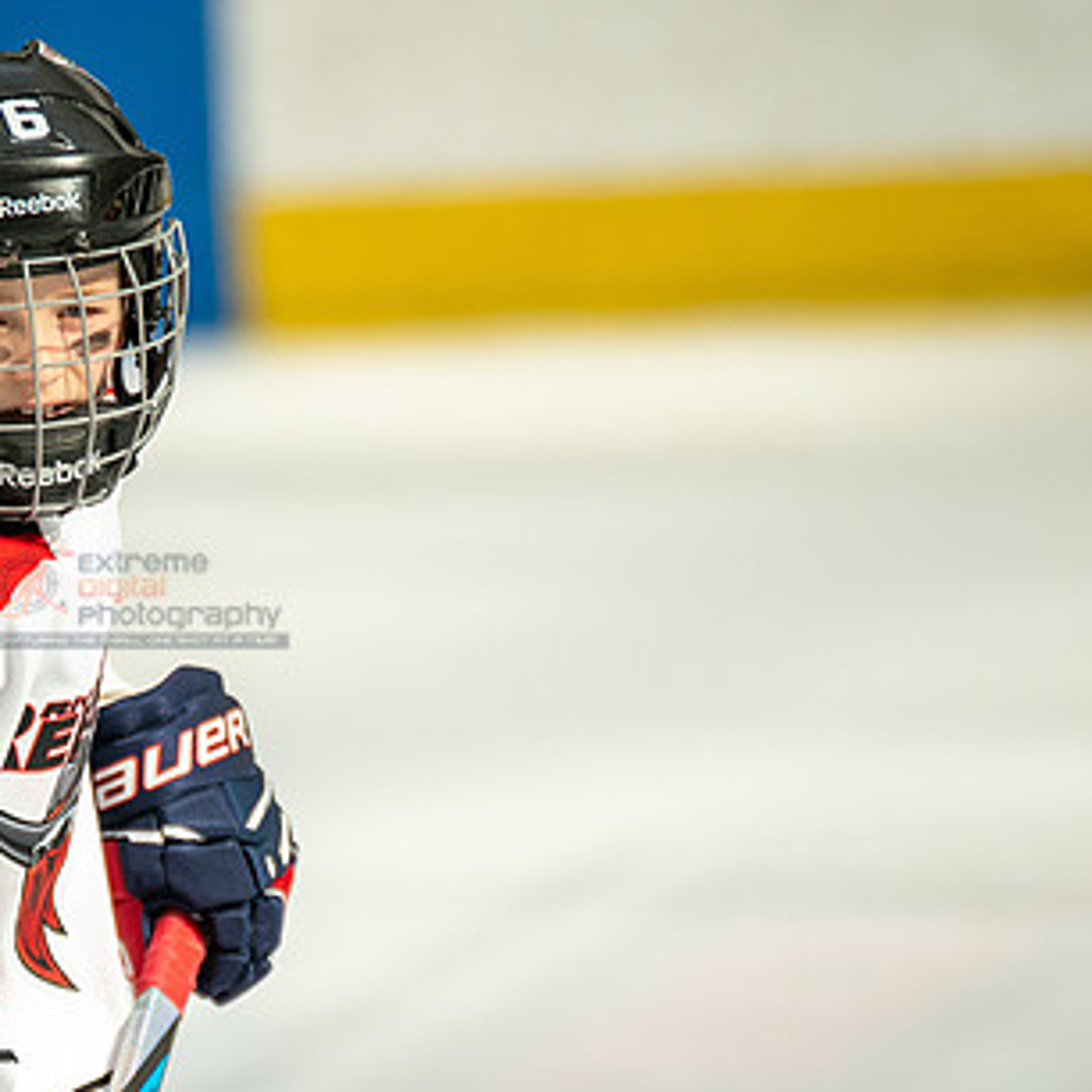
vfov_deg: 2.5
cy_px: 908
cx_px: 139
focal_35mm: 702
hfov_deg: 2.5
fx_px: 25055
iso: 1600
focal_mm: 300
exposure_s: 1/2500
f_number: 3.2
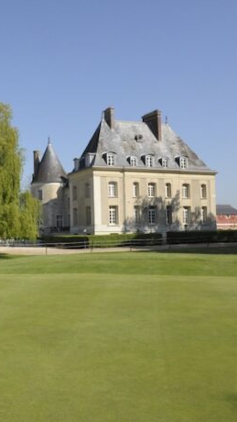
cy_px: 211
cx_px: -28
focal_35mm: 38
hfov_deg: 28.2
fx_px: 424
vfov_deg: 52.8
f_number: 18
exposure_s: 1/1250
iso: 3200
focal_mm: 24
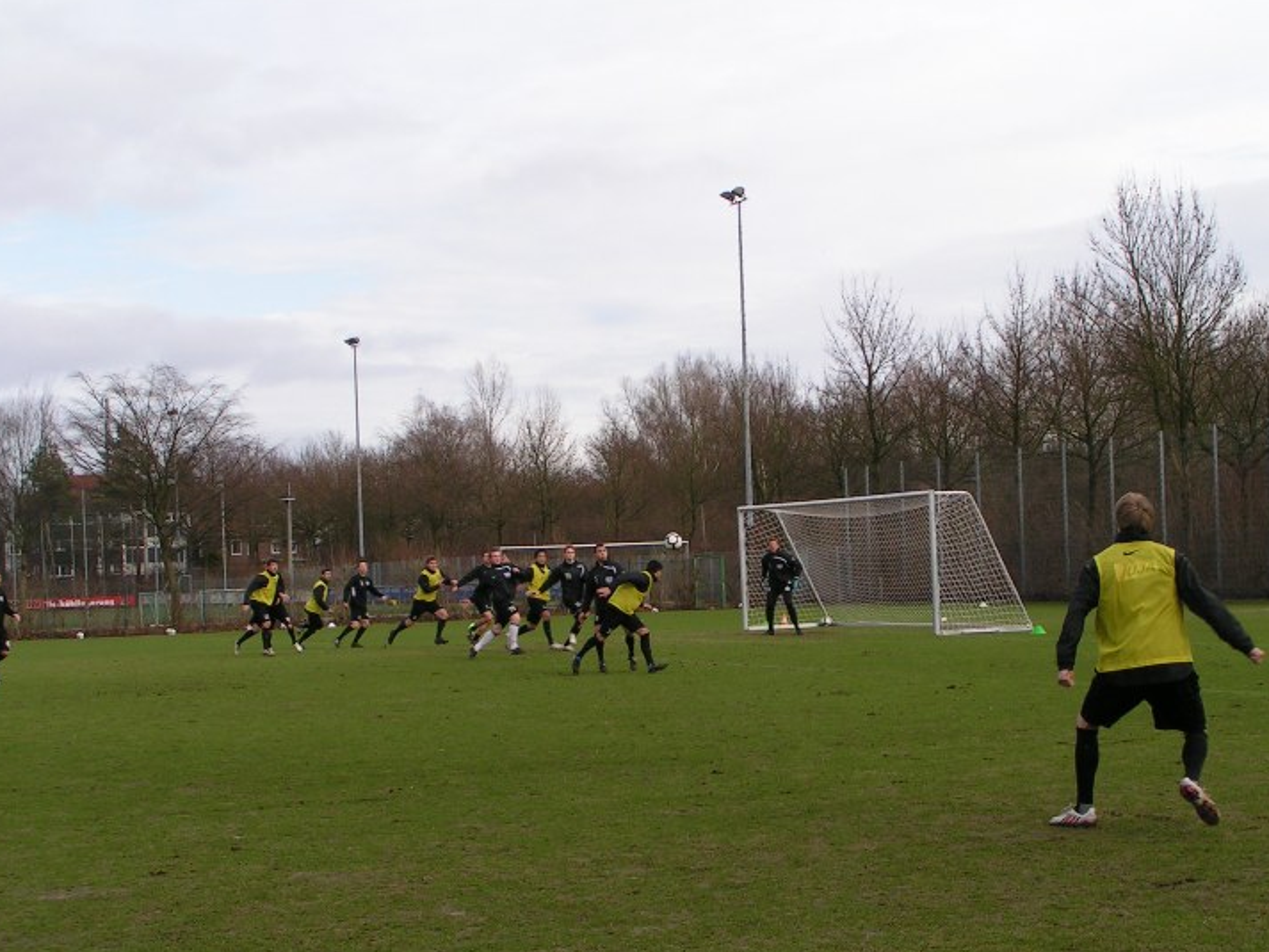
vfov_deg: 26.6
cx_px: 634
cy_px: 523
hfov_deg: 34.9
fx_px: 2017
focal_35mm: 55
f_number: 5.6
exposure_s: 1/200
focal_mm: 7.6
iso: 50
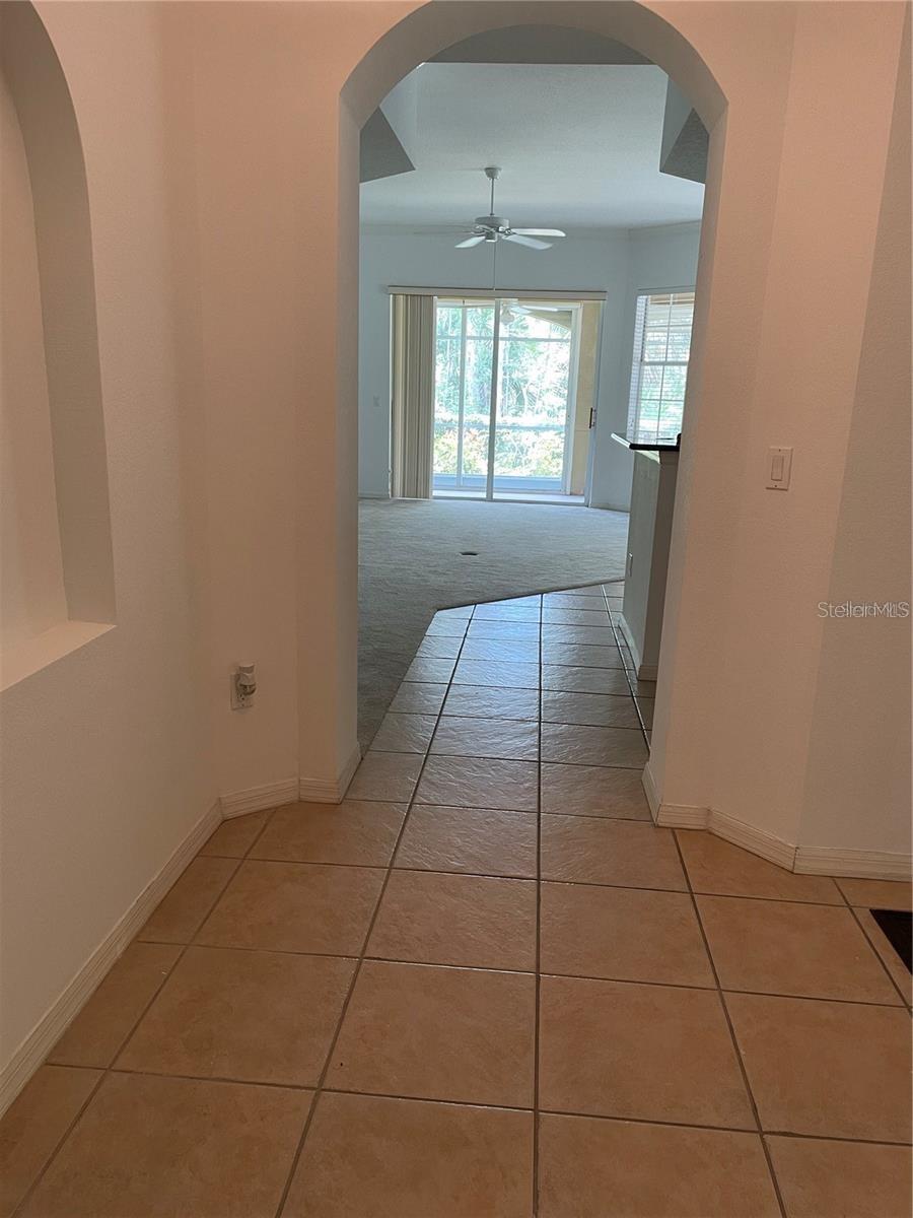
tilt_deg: -16.5
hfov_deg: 53.1
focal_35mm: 26
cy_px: 609
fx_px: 914
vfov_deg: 67.3
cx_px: 456
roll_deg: -2.4
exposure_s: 1/60
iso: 200
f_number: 1.6
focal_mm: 4.2
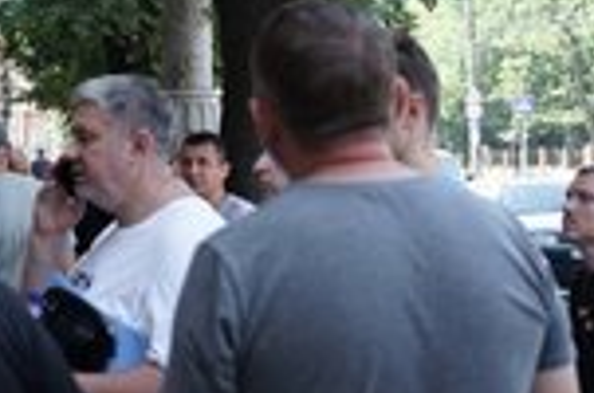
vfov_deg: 14.6
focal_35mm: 93
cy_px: 181
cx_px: -63
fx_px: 1531
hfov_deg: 20.9
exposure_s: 1/200
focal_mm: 35
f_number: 2.8
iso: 125
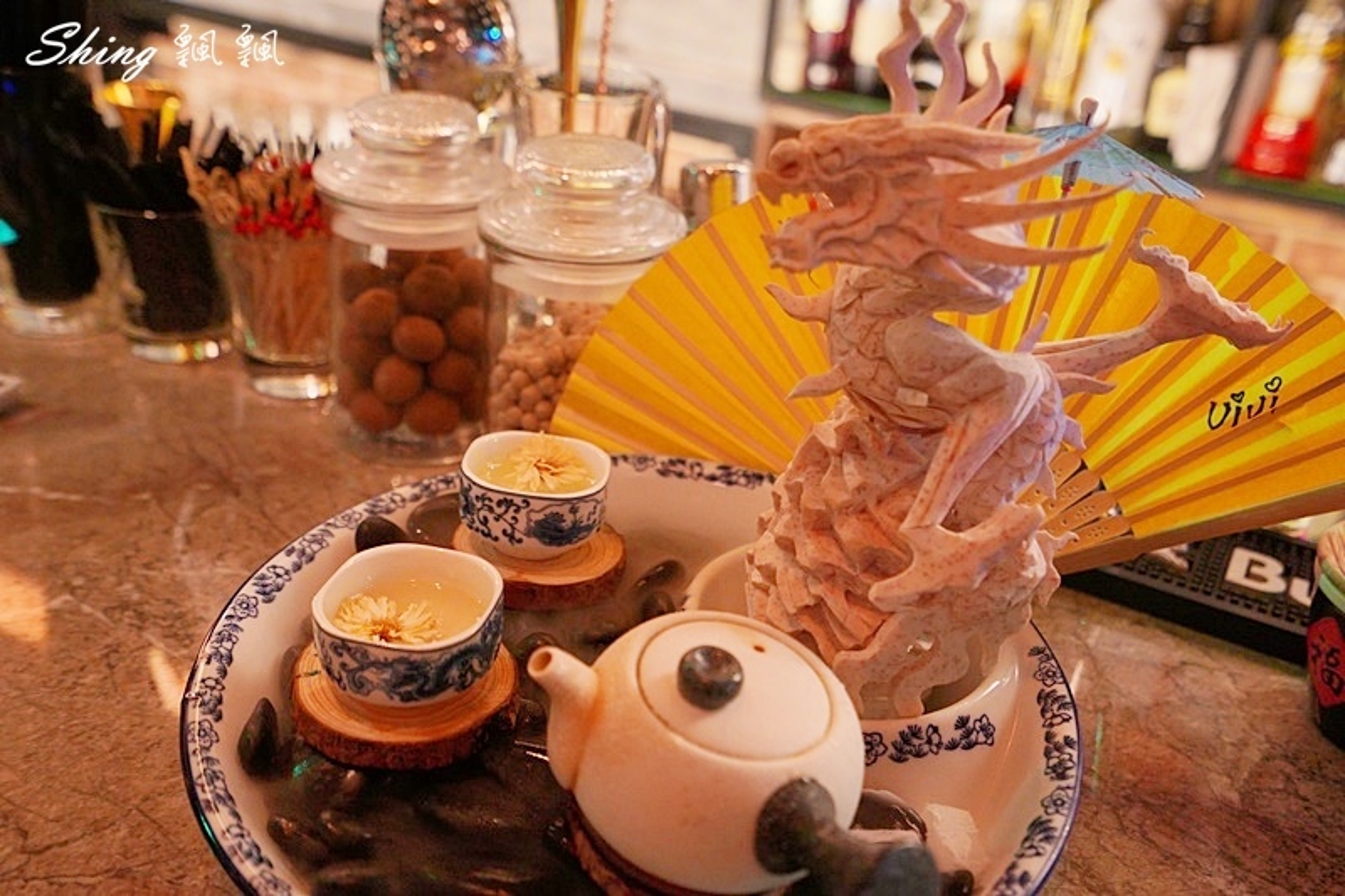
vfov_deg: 37.8
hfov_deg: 54.4
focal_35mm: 35
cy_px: 448
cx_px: 672
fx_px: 1307
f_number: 4
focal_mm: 35
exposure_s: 1/20
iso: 2500
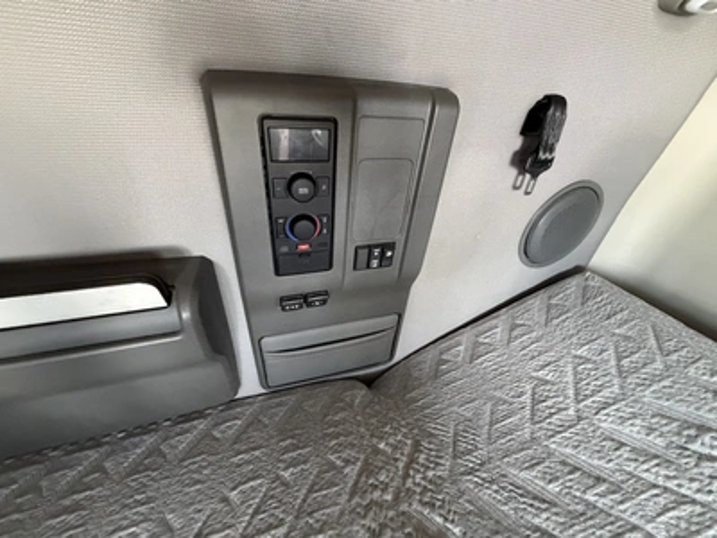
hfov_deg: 102.1
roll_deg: -2.6
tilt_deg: -32.5
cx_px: 358
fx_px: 290
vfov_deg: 85.7
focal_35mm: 14
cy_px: 269
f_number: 2.2
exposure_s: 1/60
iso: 800
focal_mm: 2.22
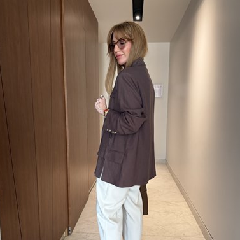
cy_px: 145
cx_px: 124
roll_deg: -0.7
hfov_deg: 54.0
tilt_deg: -9.2
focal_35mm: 30
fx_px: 235
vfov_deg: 53.6
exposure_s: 1/50
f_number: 1.78
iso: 200
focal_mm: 6.76
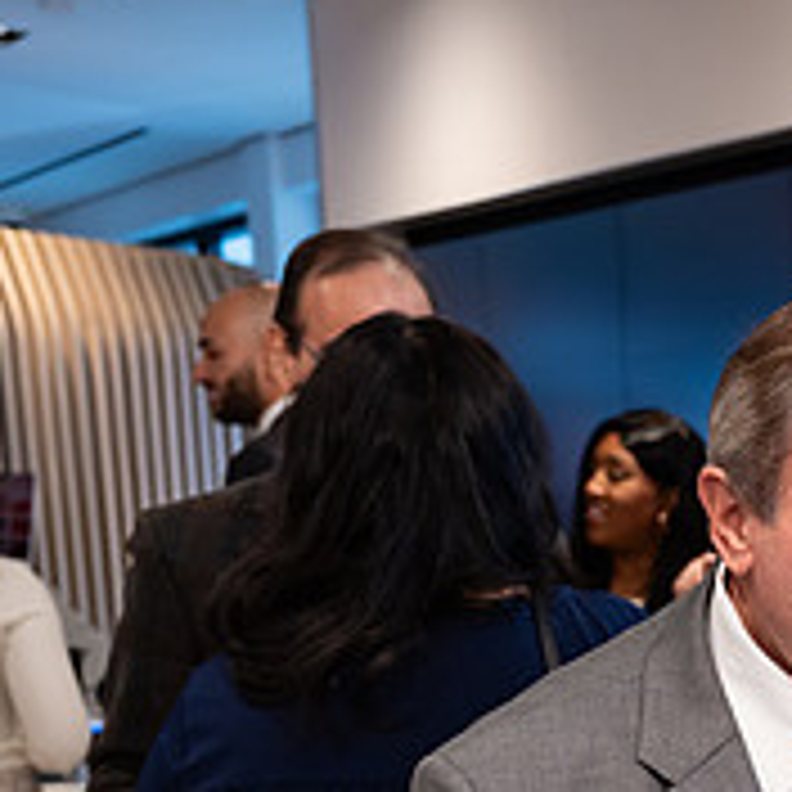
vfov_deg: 20.7
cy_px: 848
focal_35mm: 80
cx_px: 1120
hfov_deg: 19.4
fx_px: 2071
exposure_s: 1/200
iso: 800
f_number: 3.2
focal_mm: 28
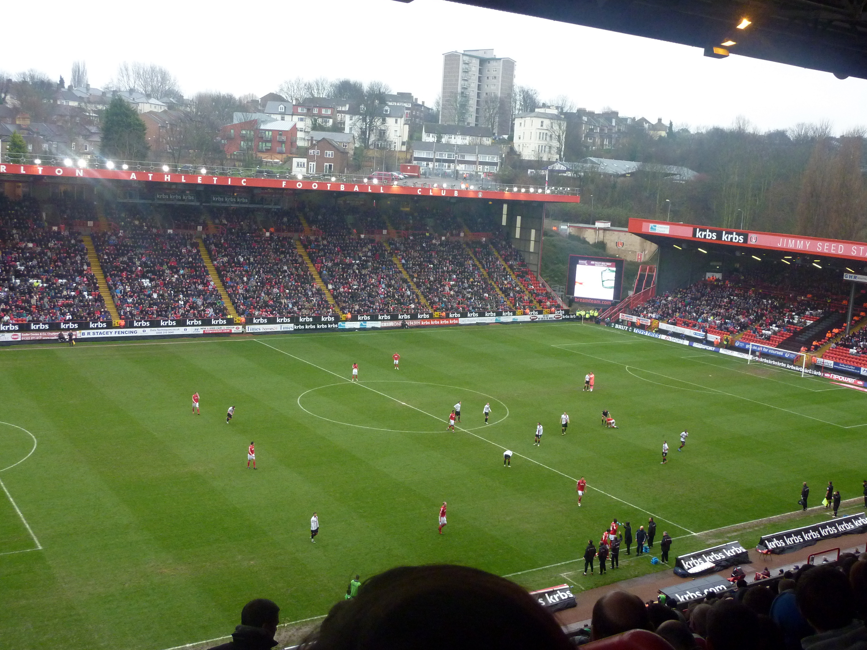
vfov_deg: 38.7
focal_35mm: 37
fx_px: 927
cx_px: 434
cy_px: 325
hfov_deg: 50.1
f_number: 3.6
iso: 320
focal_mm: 6.1
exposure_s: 1/160
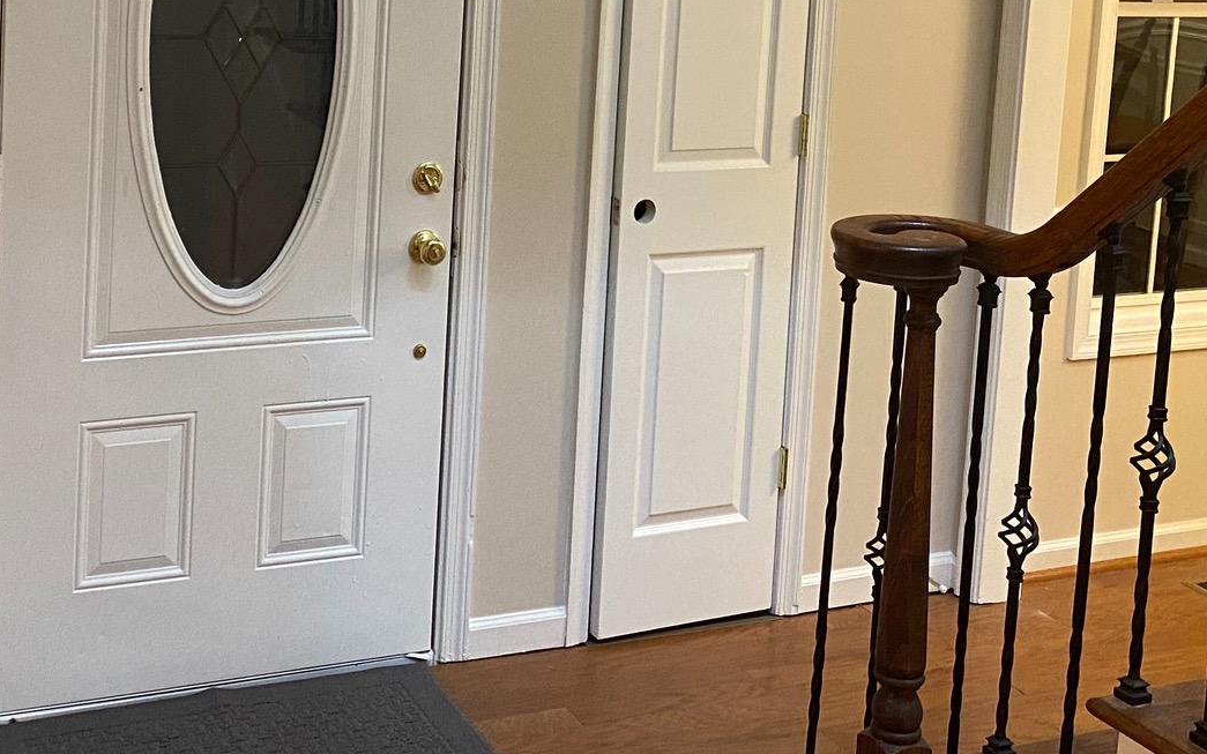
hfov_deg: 37.1
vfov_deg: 23.1
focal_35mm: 54
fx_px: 1776
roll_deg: -2.4
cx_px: 404
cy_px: 24
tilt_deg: -6.9
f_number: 1.8
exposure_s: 1/40
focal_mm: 4.25
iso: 500
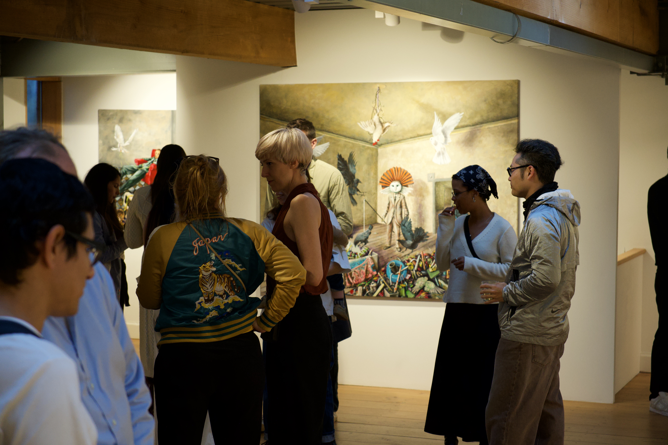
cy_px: 222
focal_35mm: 75
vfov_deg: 18.2
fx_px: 1392
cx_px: 334
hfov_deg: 27.0
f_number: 4
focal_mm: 50
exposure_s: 1/320
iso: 1250
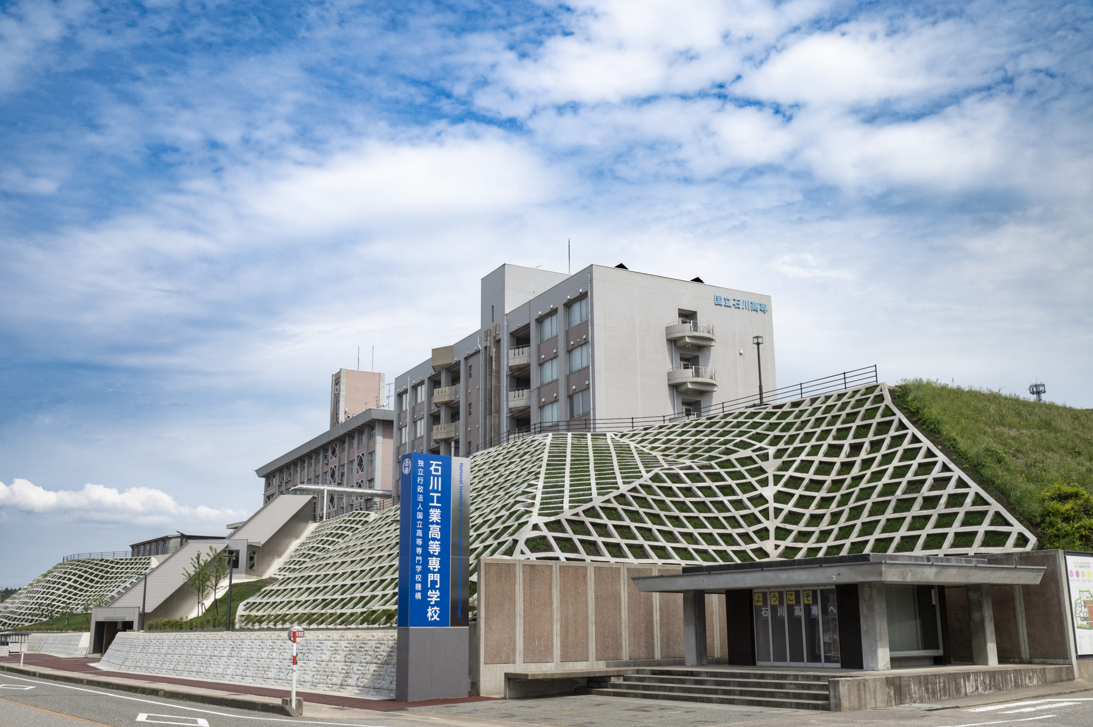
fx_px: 1032
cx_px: 546
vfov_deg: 38.8
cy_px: 364
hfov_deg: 55.8
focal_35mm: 34
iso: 100
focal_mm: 34
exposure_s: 1/250
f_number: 10
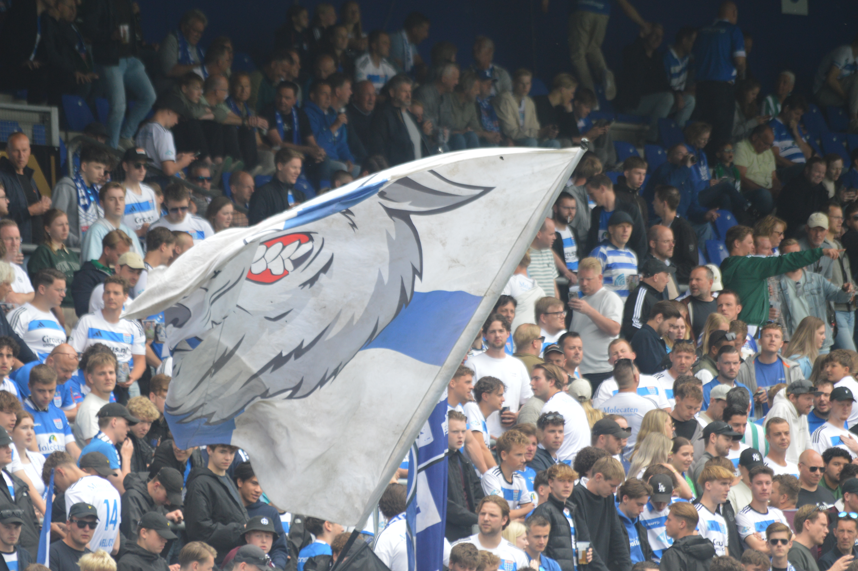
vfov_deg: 3.7
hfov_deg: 5.5
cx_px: 389
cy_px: 260
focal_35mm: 372
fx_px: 8858
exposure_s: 1/500
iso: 400
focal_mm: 220
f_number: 5
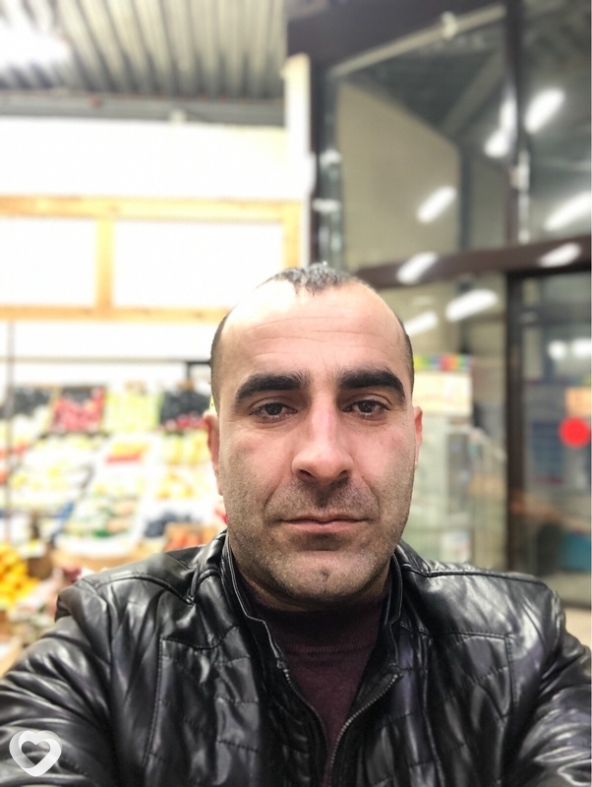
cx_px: 296
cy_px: 394
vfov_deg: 56.8
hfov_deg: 44.2
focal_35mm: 32
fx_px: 728
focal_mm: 2.87
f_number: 2.2
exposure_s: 1/33
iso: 160
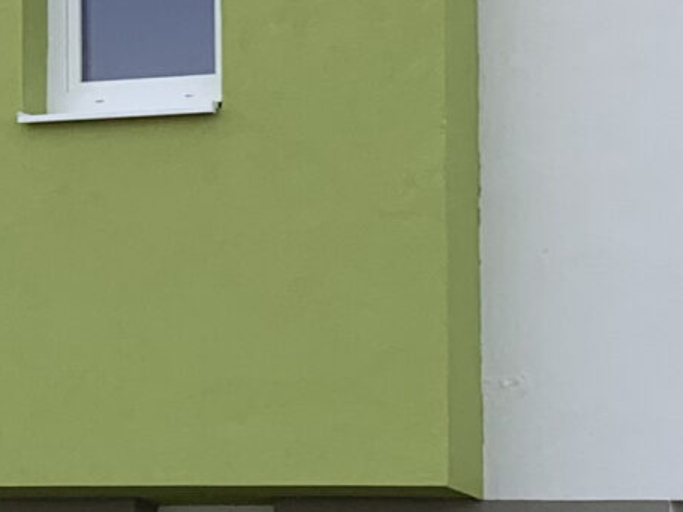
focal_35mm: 146
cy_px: -210
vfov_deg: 9.9
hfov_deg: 13.4
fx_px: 2881
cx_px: 57
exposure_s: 1/1779
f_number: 1.8
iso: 25
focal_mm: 4.25
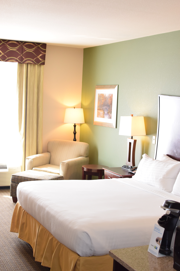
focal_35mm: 52
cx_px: 90
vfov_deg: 37.9
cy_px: 136
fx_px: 394
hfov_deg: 25.8
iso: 1600
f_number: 4
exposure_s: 1/100
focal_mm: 35
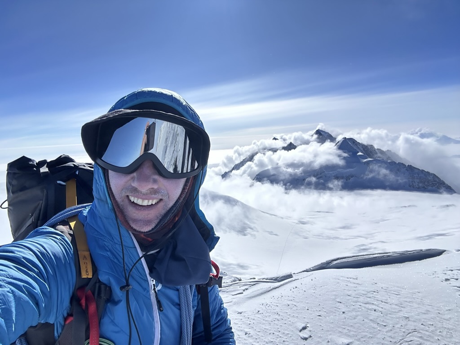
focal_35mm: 23
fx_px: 306
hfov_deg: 73.9
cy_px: 172
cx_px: 230
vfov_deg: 58.9
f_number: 1.9
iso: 25
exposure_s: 1/3571
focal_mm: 2.69
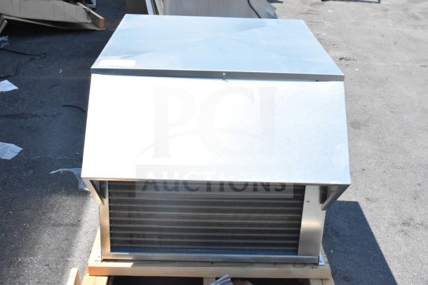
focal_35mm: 46
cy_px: 142
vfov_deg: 29.0
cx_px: 214
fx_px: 553
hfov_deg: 42.3
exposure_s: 1/1600
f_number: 20
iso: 6400
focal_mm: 31
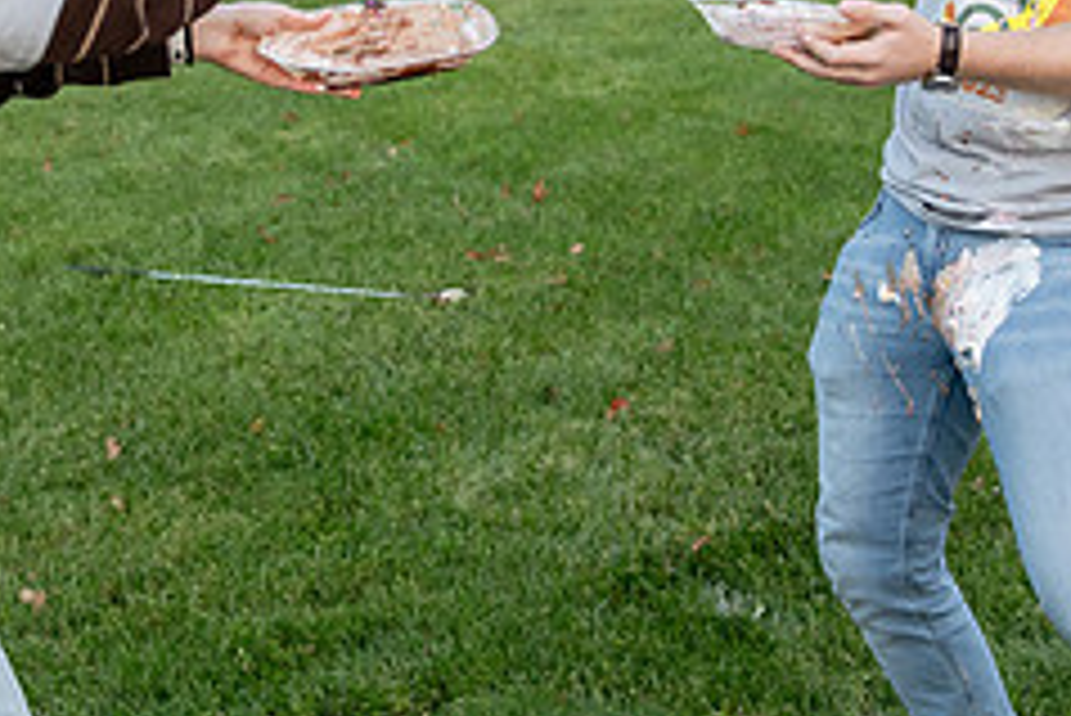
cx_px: 360
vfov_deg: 17.0
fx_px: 2322
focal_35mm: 78
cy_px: -38
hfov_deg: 25.8
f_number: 3.2
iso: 800
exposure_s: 1/320
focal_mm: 32
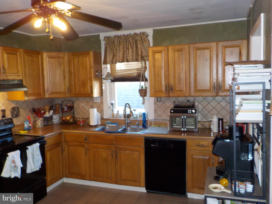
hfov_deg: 60.0
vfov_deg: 46.8
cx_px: 136
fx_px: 236
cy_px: 102
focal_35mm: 30
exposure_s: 1/30
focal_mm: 4.1
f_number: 3.3
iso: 250
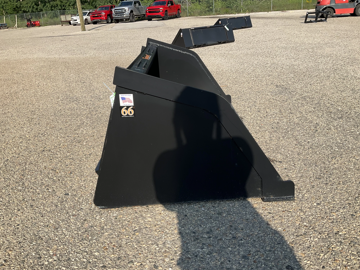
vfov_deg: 48.2
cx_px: 180
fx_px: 302
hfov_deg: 61.7
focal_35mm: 29
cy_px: 135
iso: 25
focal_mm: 3
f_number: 1.8
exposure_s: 1/1412
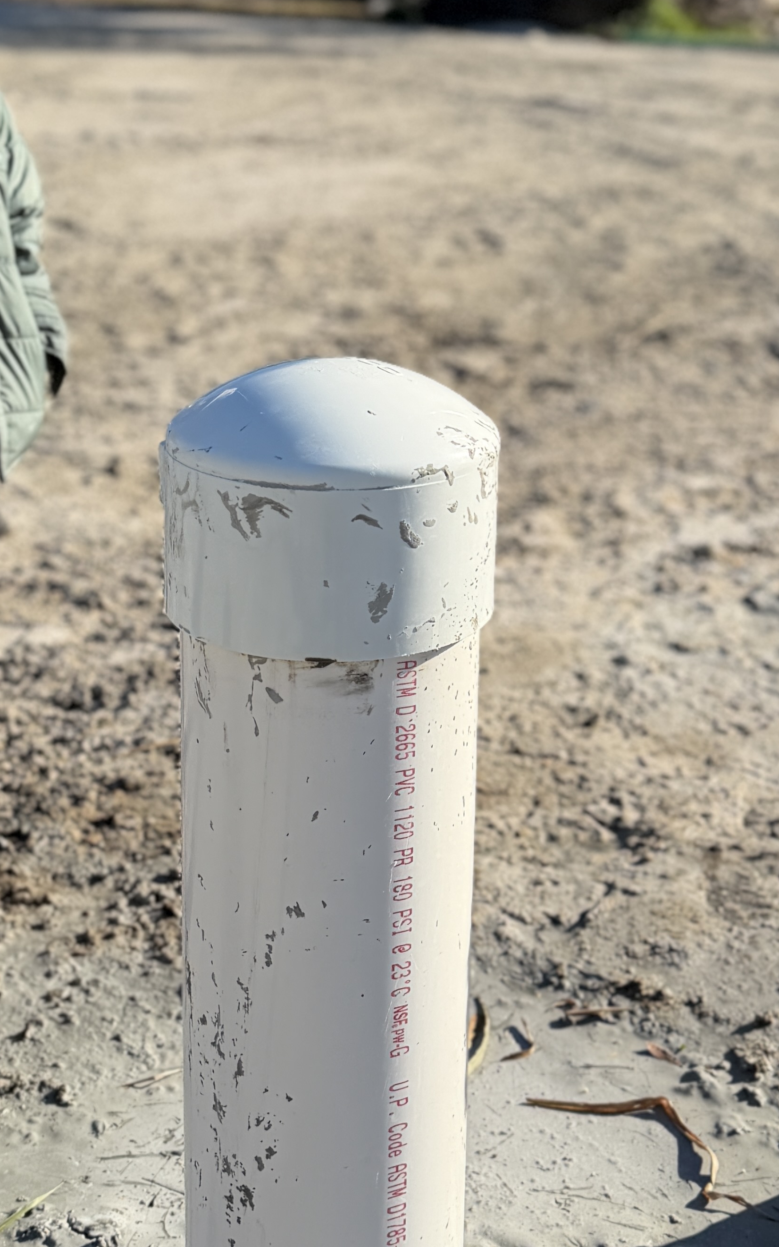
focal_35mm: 55
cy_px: 413
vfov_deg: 36.5
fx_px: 1868
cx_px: 493
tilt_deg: -14.5
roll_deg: -0.7
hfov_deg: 23.5
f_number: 1.78
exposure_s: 1/3759
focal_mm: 6.76
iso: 80
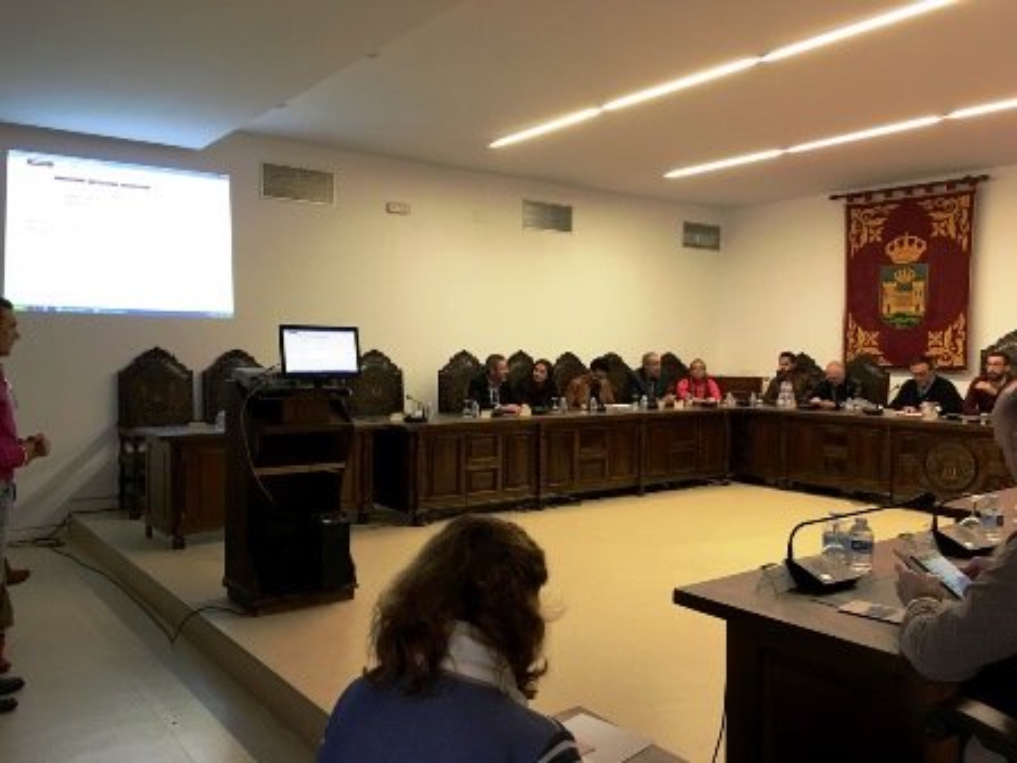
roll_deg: -0.4
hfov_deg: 61.7
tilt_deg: -1.6
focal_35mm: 29
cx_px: 508
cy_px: 382
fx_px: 852
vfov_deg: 48.2
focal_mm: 4.15
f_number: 2.2
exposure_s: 1/17
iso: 50
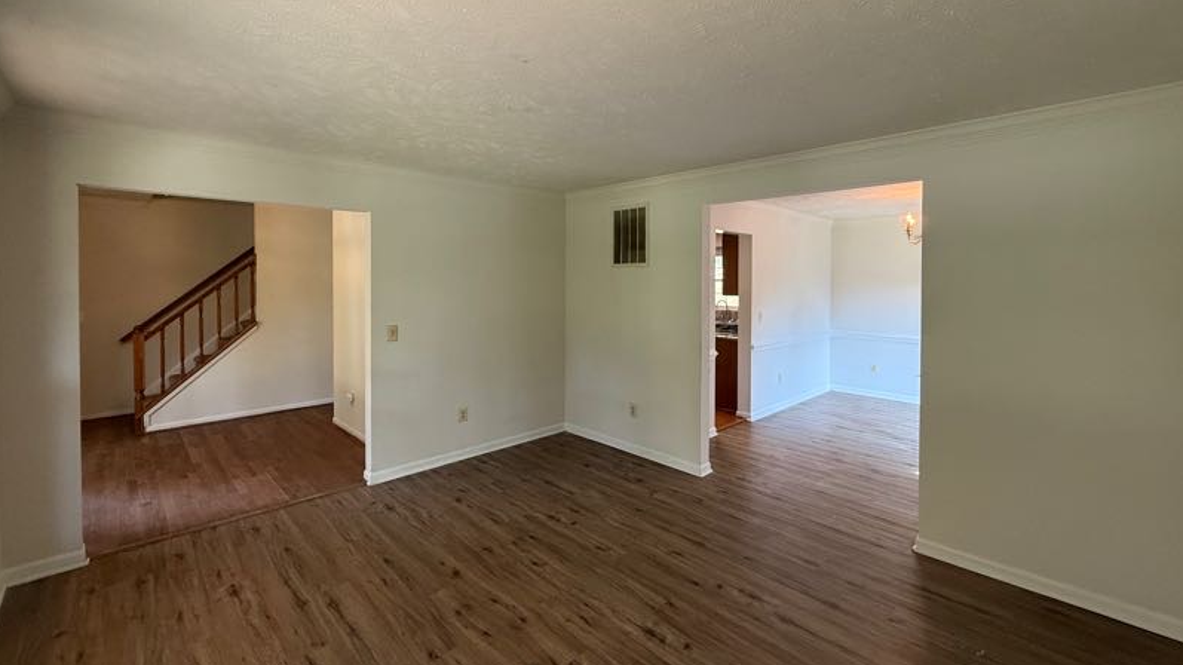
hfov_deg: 99.3
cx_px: 613
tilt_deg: -0.3
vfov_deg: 66.7
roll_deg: -0.6
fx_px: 502
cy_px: 284
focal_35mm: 16
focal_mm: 2.22
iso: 320
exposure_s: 1/120
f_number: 2.2
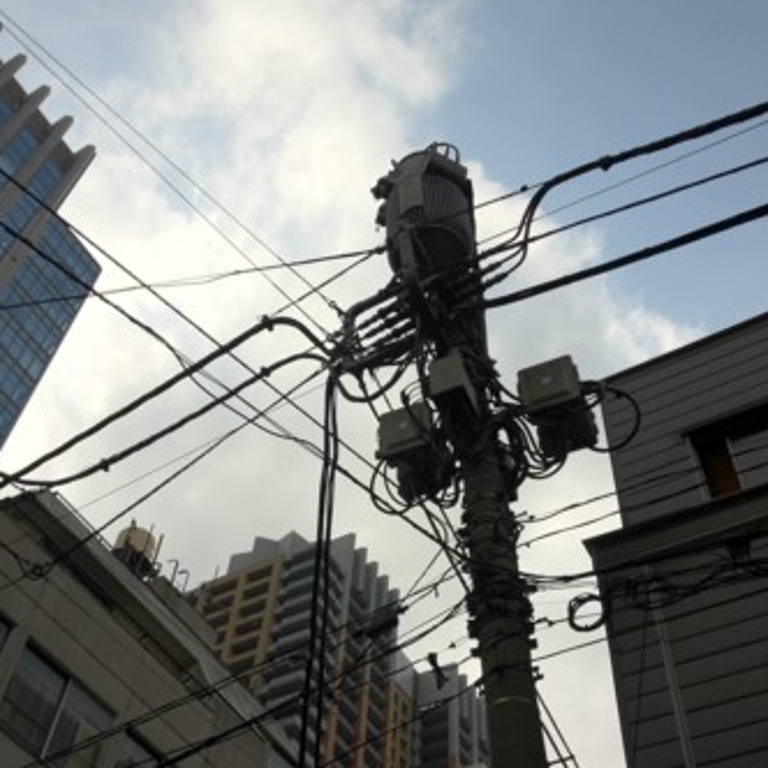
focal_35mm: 42
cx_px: 384
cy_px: 488
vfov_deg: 39.7
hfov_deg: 40.0
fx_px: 1054
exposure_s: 1/2632
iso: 64
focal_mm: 4.28
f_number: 2.4
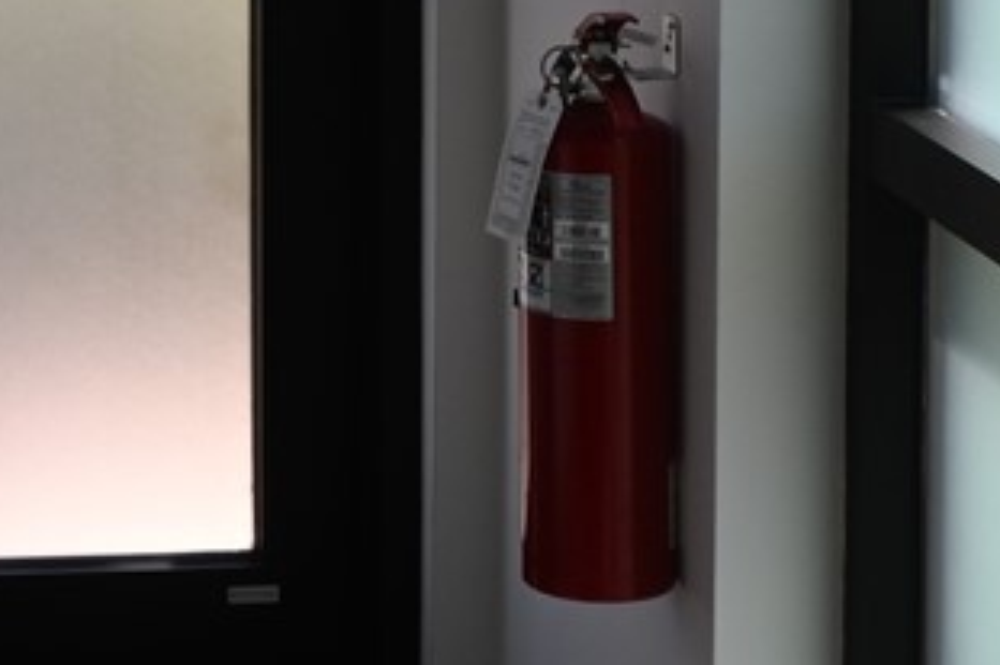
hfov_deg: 15.1
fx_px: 3637
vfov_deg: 10.1
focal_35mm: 131
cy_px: -384
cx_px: -175
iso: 180
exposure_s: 1/250
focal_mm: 16
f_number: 5.6
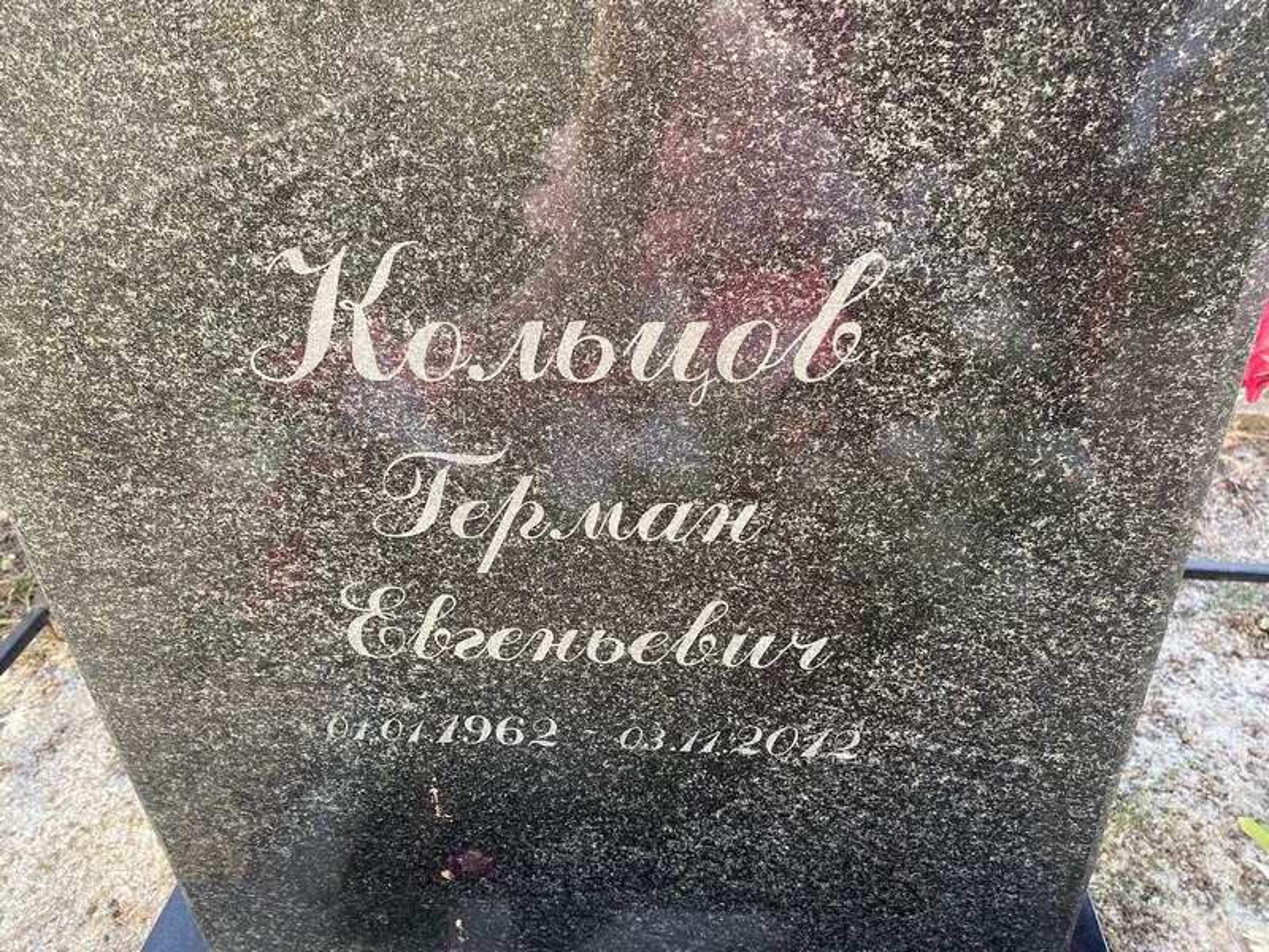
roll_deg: +2.7
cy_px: 476
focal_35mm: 26
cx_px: 634
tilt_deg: -34.9
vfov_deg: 53.1
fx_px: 953
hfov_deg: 67.3
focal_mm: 4.25
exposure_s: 1/121
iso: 80
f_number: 1.8
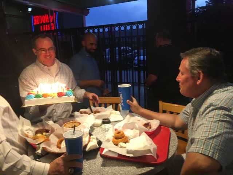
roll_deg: +3.2
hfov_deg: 61.7
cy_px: 88
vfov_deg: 48.2
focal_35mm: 29
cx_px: 116
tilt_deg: -9.5
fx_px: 195
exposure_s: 1/30
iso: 160
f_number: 2.2
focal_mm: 4.15
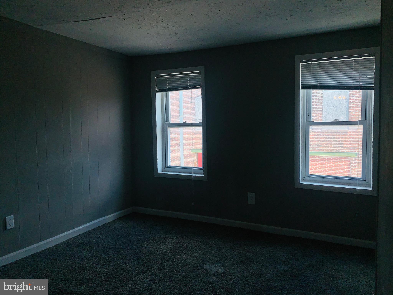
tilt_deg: -3.8
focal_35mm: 26
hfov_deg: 67.3
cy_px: 148
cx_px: 196
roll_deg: +0.7
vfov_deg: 53.1
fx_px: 295
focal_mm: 4.25
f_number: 1.8
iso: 25
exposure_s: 1/1011
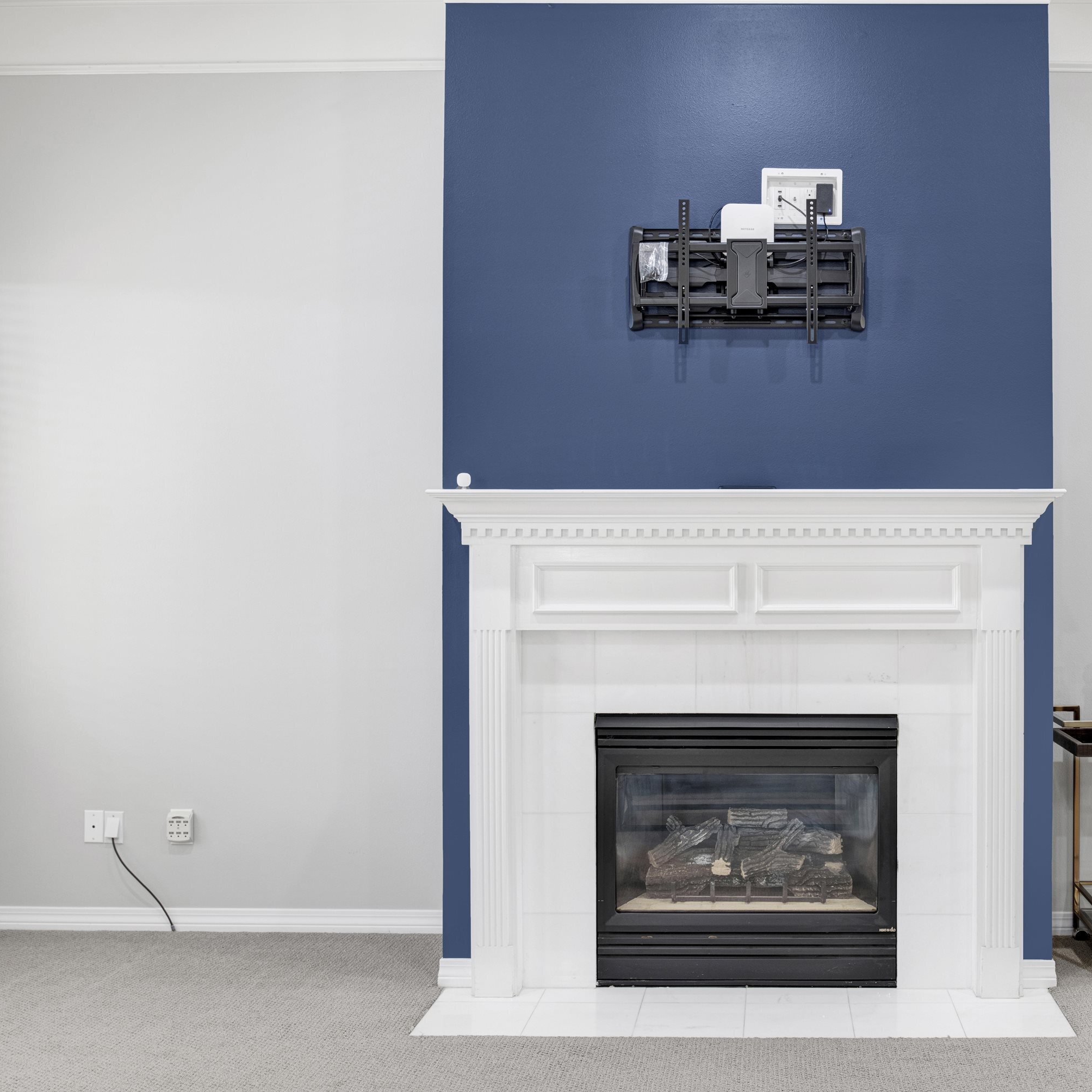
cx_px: 772
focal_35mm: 39
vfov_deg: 42.8
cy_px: 540
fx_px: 1392
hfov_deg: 42.0
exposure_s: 1/3
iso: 200
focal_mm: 30
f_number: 11
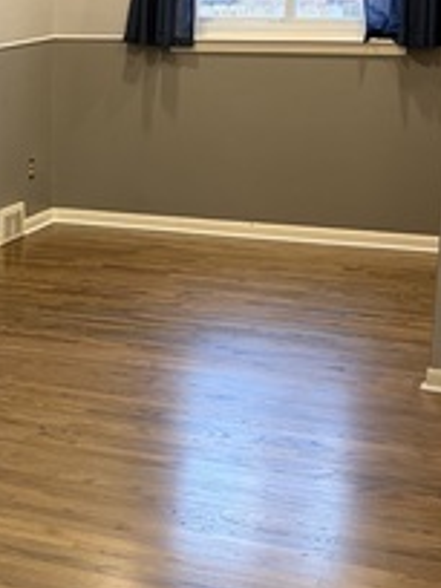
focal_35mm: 85
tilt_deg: -13.1
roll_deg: +1.7
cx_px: -121
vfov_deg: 23.0
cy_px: 295
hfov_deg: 16.5
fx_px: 1444
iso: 200
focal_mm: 5.96
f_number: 1.6
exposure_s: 1/60
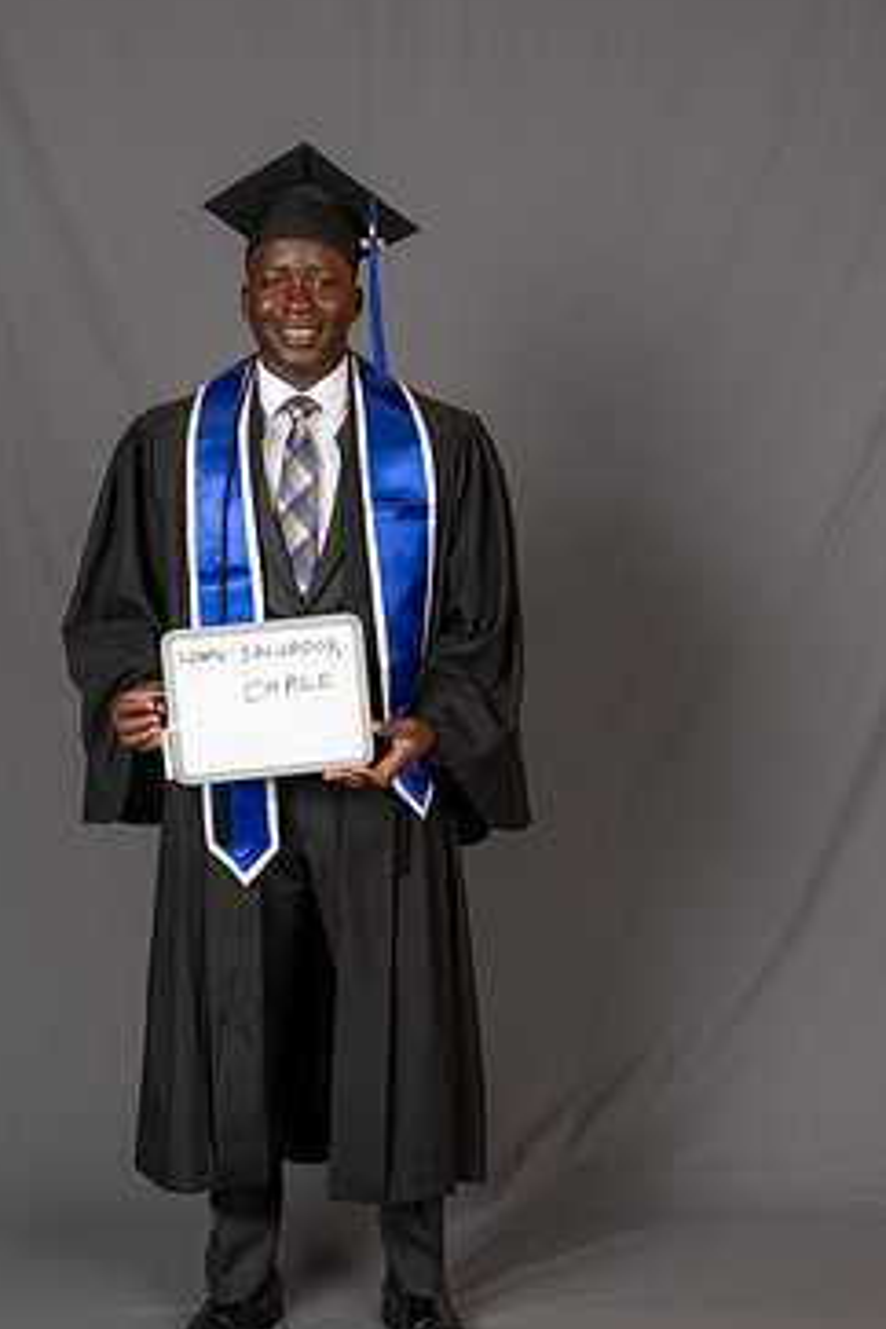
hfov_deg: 21.9
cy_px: 677
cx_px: 344
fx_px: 2289
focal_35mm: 62
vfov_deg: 32.4
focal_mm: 50
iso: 2000
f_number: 8
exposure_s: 1/200
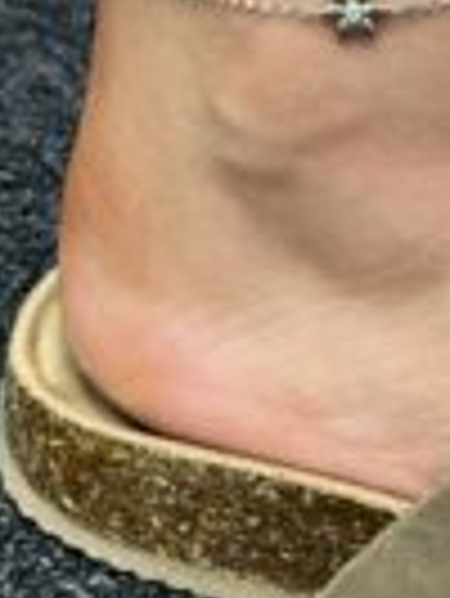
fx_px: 1350
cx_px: 346
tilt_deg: -30.6
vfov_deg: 24.0
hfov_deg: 18.8
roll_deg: -2.5
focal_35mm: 78
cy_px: 18
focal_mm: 5.1
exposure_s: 1/50
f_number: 1.6
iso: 125
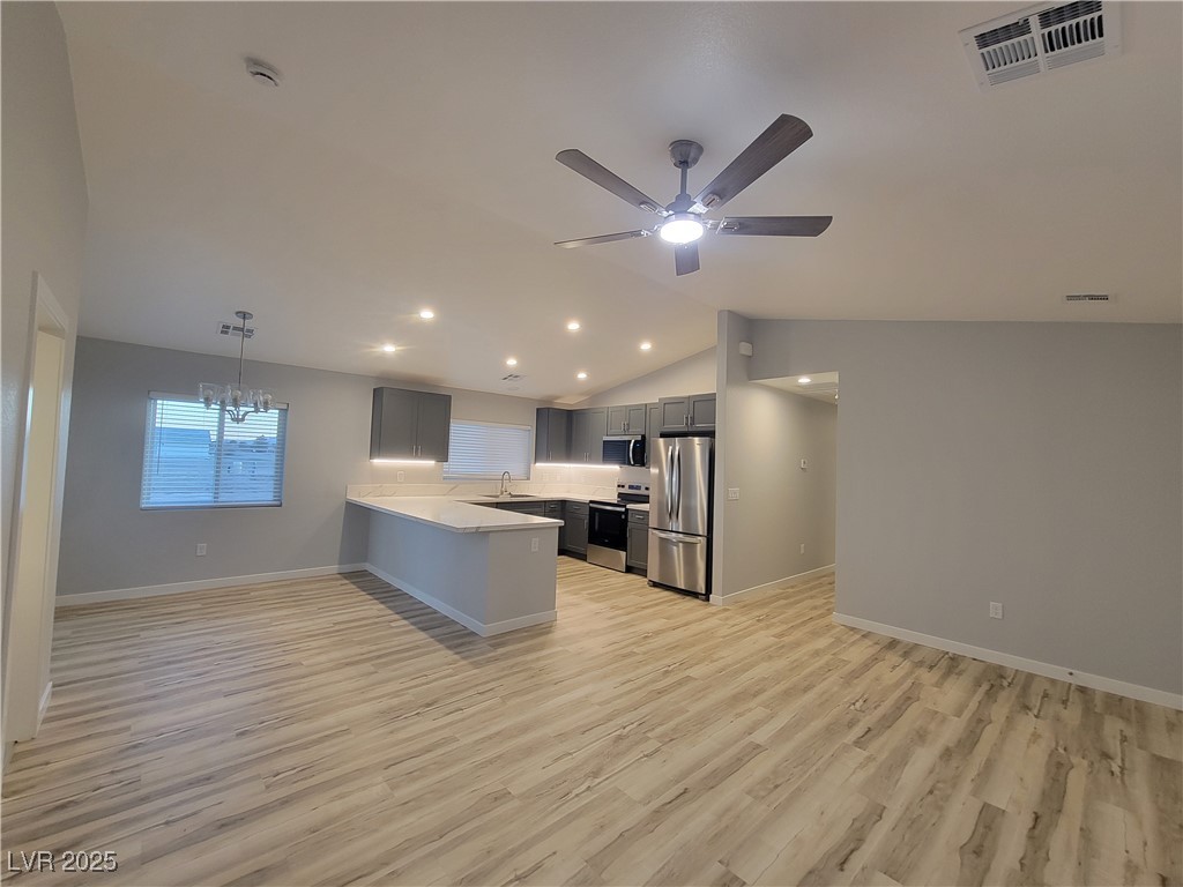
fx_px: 444
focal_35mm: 13
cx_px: 592
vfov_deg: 89.9
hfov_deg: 106.2
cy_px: 444
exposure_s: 1/60
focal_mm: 2.2
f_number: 2.2
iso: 250
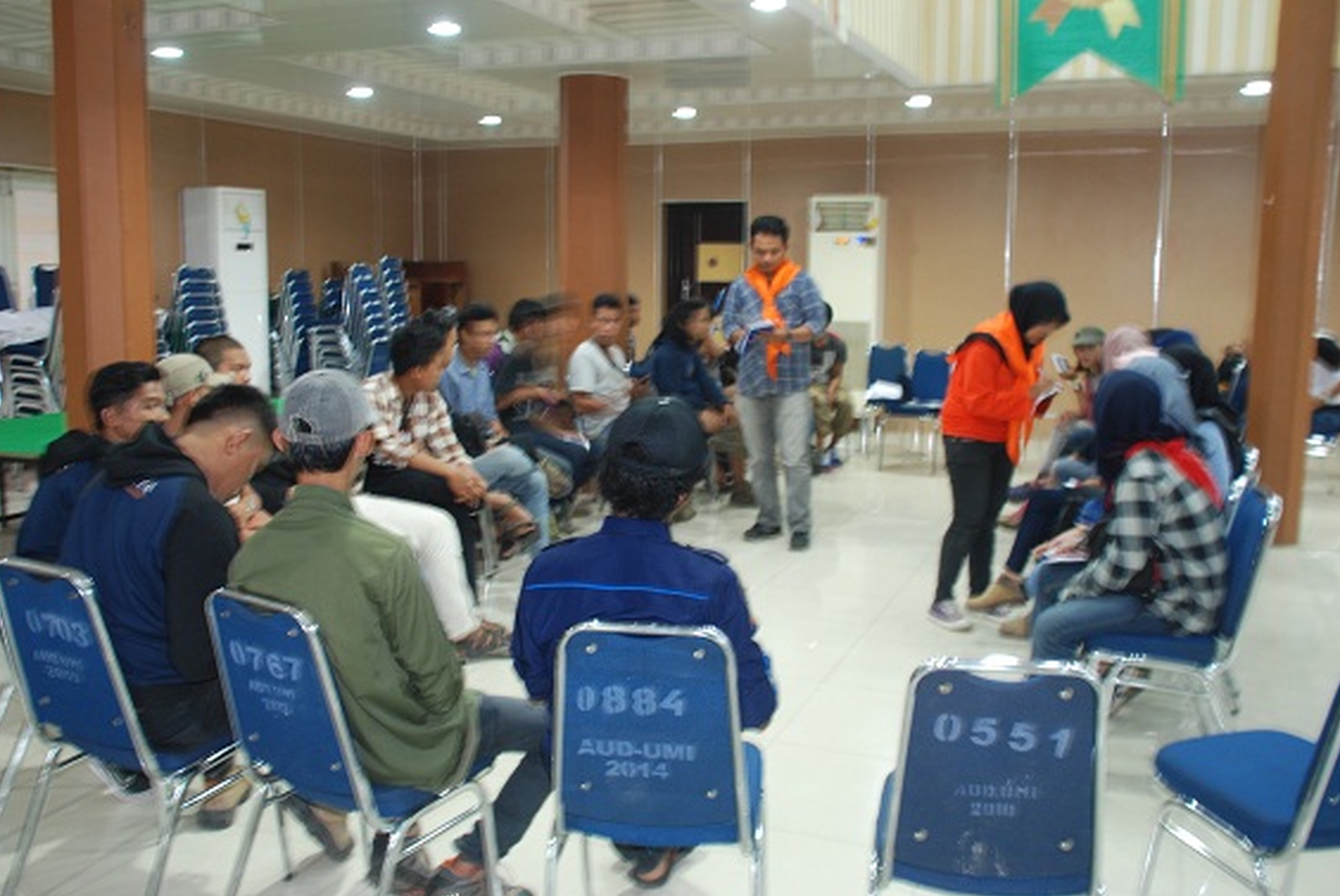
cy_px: 427
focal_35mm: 33
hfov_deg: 57.1
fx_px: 1229
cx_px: 630
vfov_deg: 40.0
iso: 200
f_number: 3.8
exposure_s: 1/1.6
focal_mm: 20
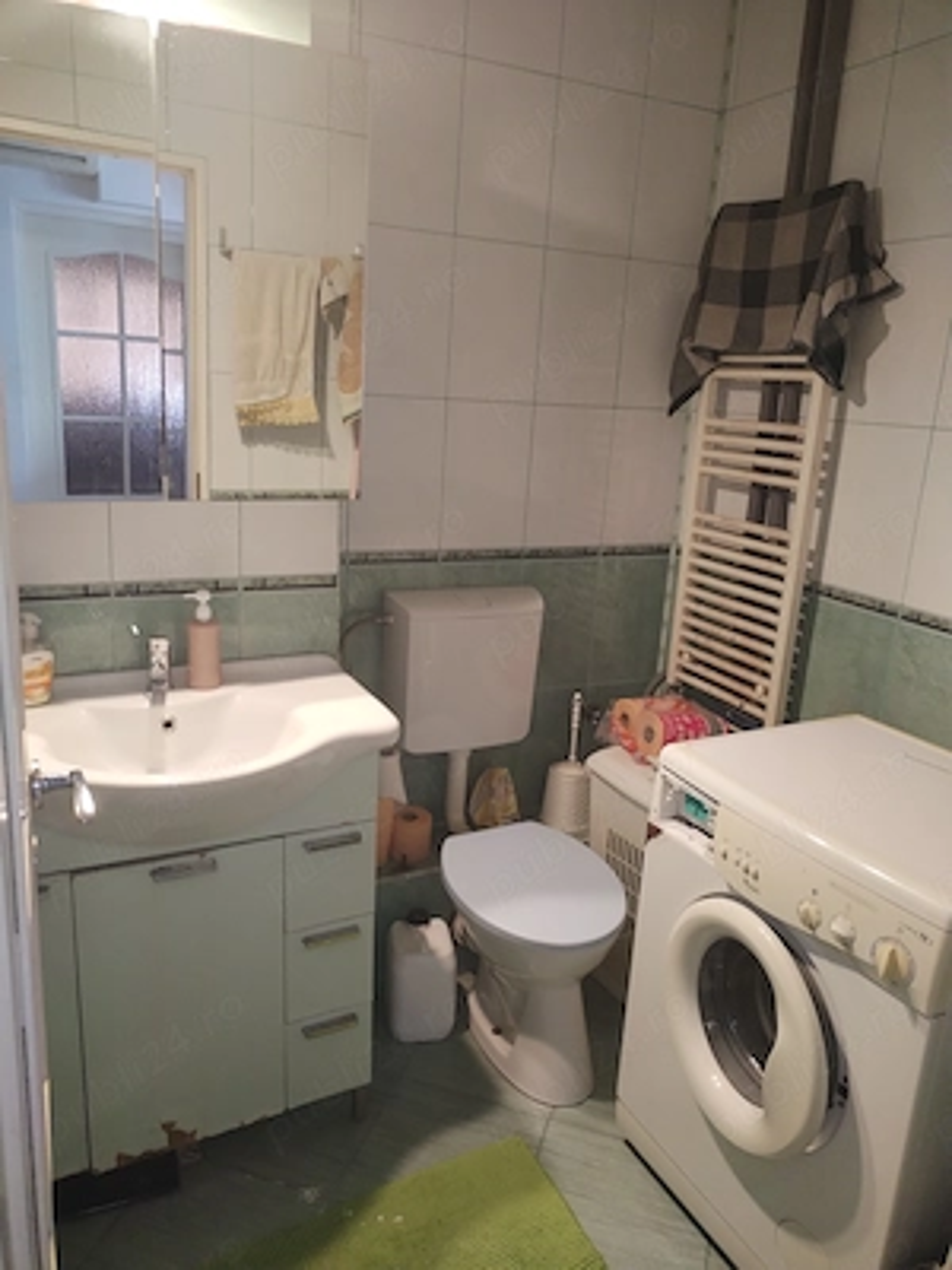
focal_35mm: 26
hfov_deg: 53.1
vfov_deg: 67.3
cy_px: 635
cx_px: 476
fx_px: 953
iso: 1301
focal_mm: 4.75
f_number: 1.8
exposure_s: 1/25
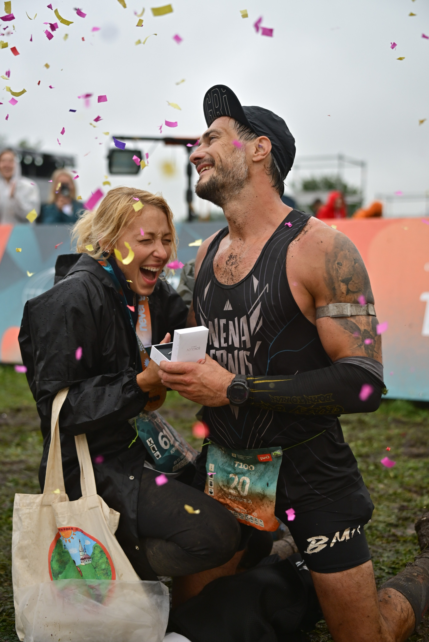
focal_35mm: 42
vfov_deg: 46.4
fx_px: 750
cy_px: 321
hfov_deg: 31.9
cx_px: 214
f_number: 2.1
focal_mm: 42
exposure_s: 1/1250
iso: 800
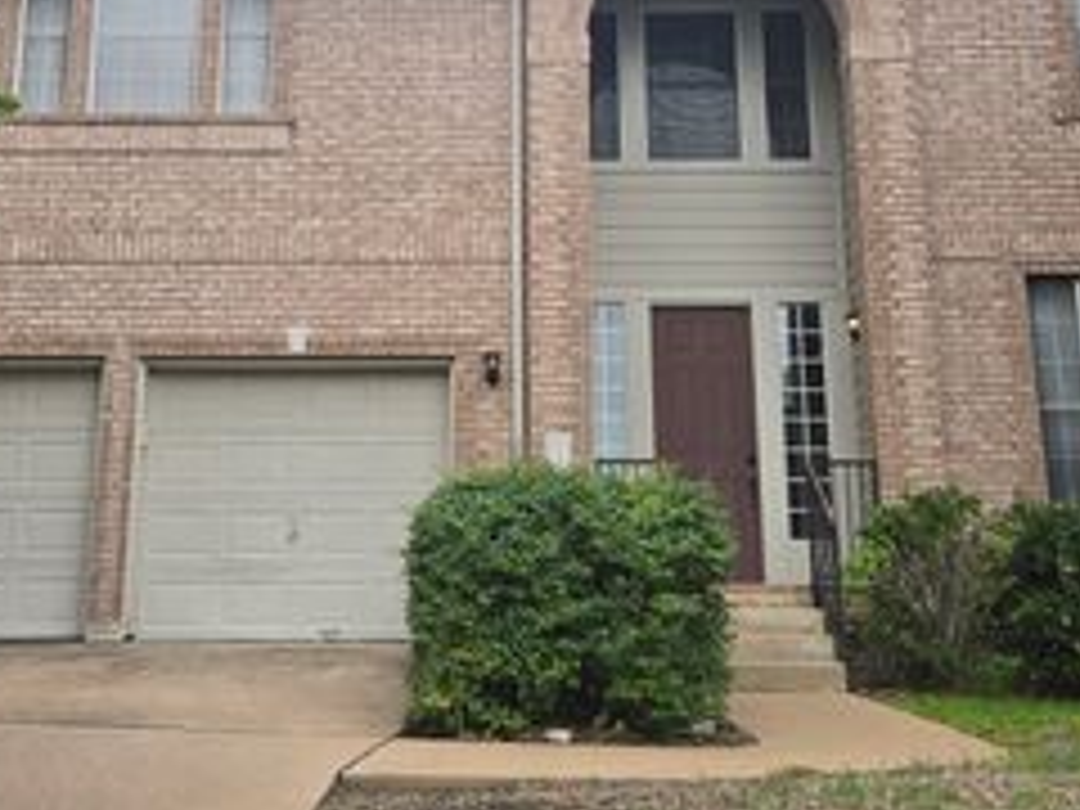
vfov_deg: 30.0
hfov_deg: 39.6
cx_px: 482
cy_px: 263
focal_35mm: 48
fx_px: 1498
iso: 80
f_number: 1.8
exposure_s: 1/3126
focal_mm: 5.4
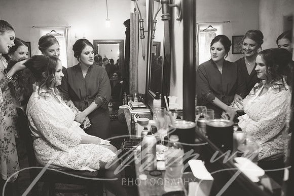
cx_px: 131
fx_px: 253
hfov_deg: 60.1
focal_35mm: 31
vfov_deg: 42.2
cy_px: 98
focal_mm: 28
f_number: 2.8
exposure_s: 1/160
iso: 2000
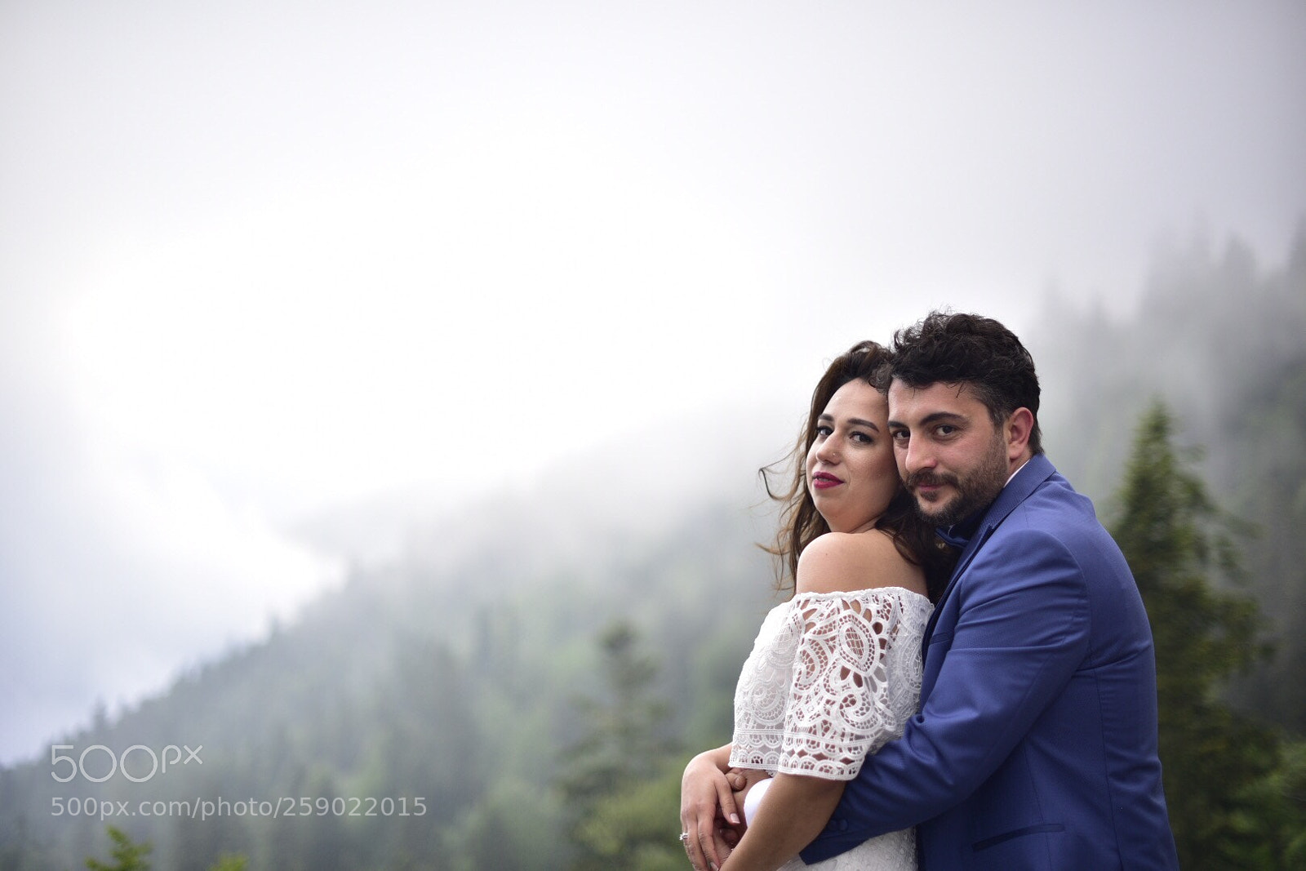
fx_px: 1814
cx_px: 653
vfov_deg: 27.0
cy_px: 436
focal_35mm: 50
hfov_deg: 39.6
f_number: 1.4
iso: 220
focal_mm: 50
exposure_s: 1/400
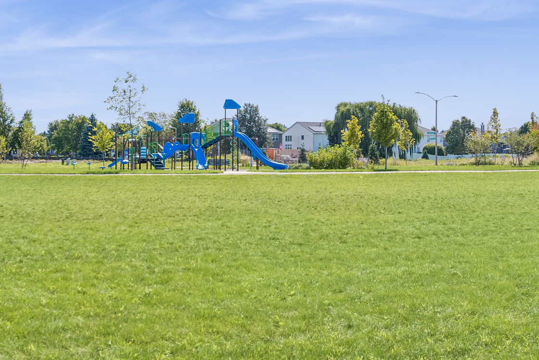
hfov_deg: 37.9
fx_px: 778
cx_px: 194
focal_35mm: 52
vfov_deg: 26.0
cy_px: 158
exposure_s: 1/400
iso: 250
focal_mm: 24
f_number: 8
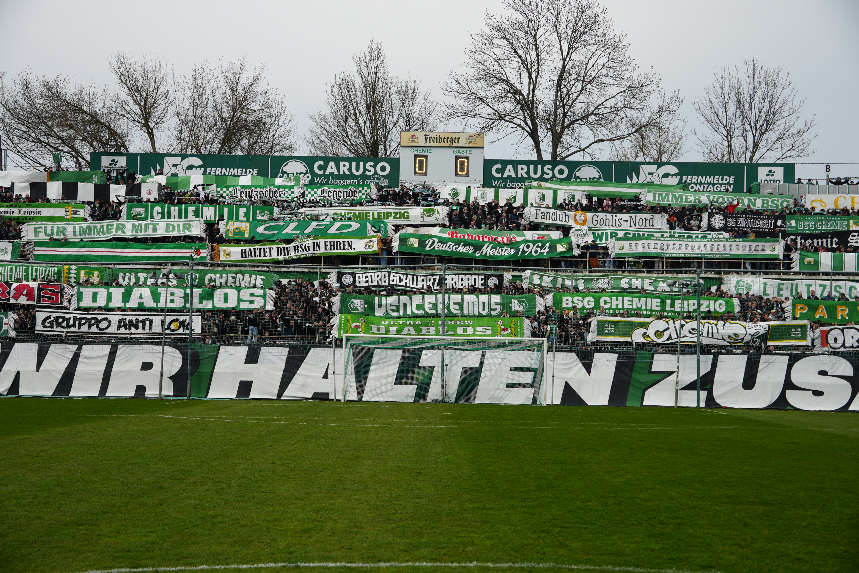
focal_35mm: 60
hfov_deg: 33.4
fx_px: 1432
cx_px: 430
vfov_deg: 22.6
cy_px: 286
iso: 100
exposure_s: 1/400
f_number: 5
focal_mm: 40
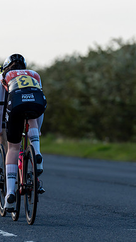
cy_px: 118
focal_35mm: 428
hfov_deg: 2.8
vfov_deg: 5.0
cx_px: 11
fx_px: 2744
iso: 400
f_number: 3.5
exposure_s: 1/1000
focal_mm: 200
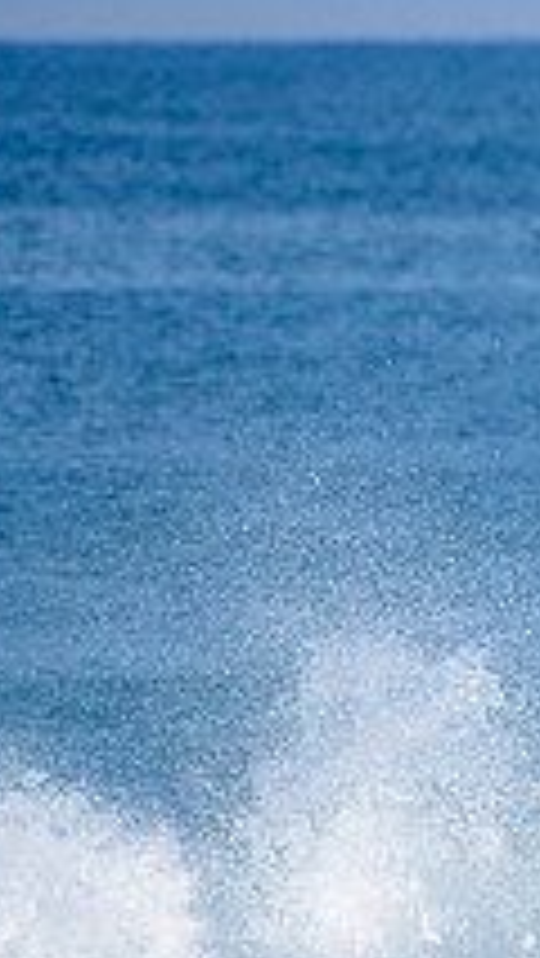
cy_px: 776
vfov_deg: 1.5
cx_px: 1094
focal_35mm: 1428
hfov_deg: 0.9
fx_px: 36307
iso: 160
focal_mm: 500
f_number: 5.6
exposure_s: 1/2000
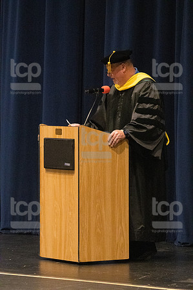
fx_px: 1870
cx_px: 96
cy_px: 145
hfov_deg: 5.9
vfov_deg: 8.9
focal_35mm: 232
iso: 8000
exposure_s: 1/250
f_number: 4.5
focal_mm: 155
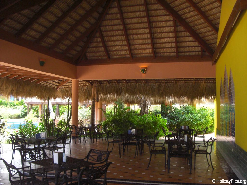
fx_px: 271
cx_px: 124
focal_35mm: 38
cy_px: 92
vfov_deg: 37.7
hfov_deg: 49.0
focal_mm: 6.2
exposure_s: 1/60
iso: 200
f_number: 2.7
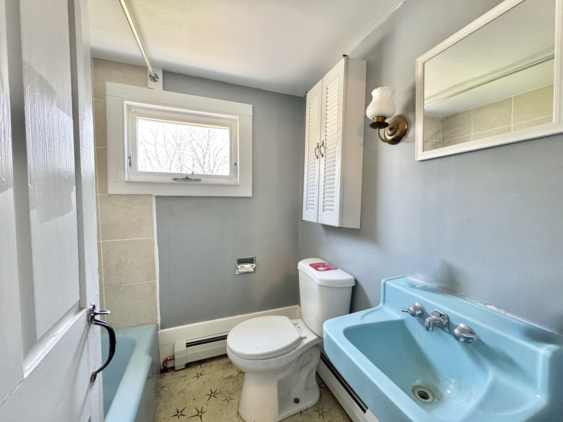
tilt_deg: -3.5
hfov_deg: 102.1
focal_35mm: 14
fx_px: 228
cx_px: 282
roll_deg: +0.2
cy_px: 211
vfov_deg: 85.7
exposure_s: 1/60
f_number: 2.2
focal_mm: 2.22
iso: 320
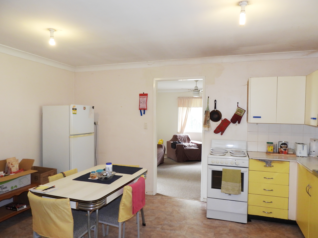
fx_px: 220
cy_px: 119
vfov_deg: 56.8
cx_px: 159
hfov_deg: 71.6
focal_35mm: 24
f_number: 2.8
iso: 200
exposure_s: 1/30
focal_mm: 4.3
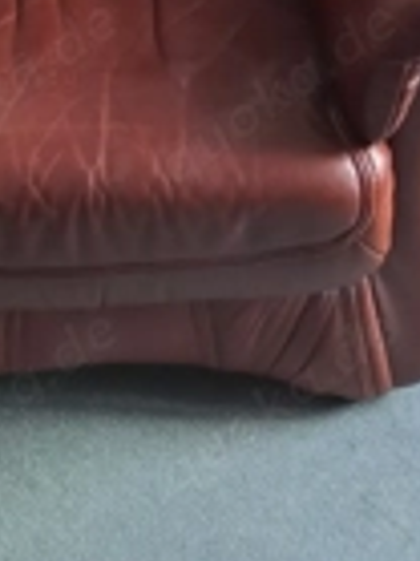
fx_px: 1167
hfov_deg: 20.4
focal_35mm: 72
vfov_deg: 24.0
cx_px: 145
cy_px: -153
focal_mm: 4.65
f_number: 1.8
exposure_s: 1/50
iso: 64
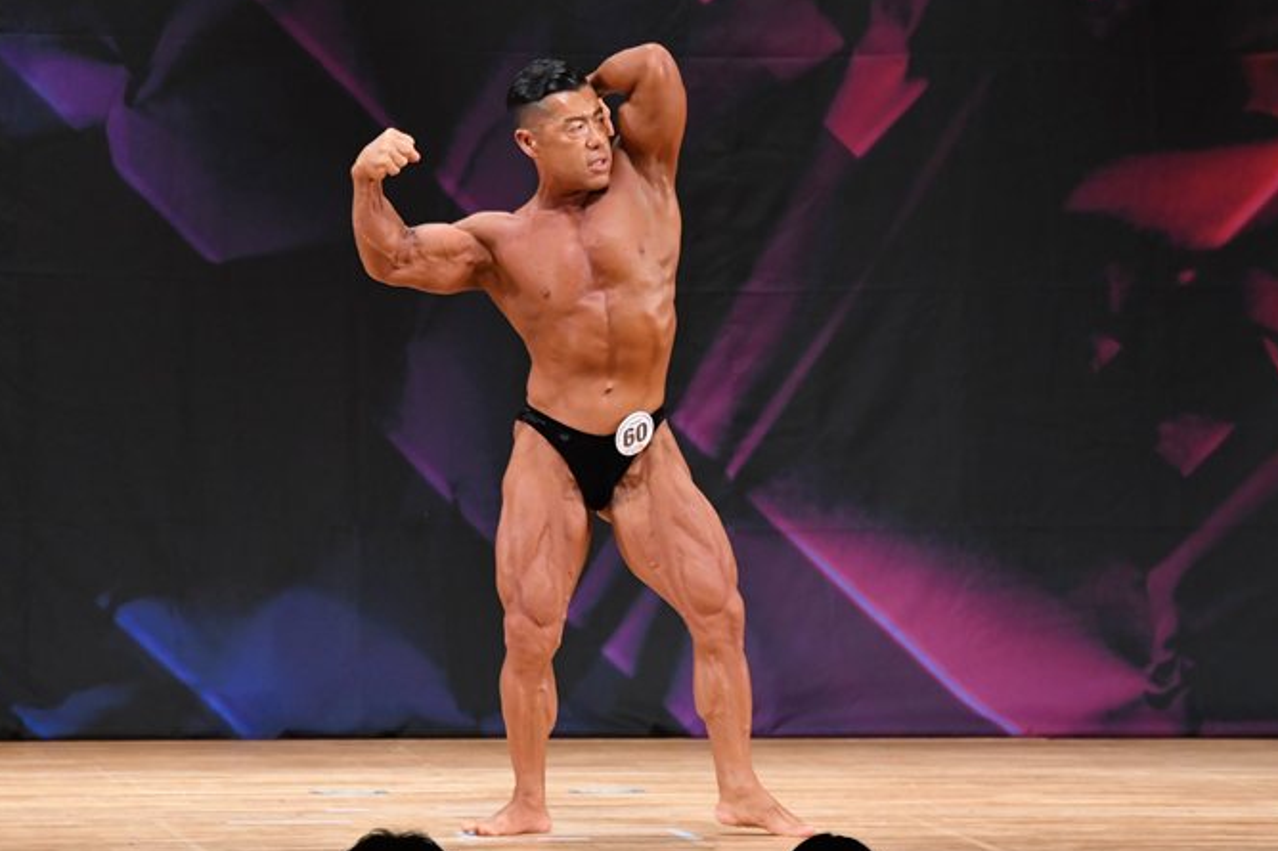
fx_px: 10505
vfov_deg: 4.6
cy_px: 438
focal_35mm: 296
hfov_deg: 7.0
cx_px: 667
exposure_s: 1/400
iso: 3200
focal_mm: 170
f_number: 5.6
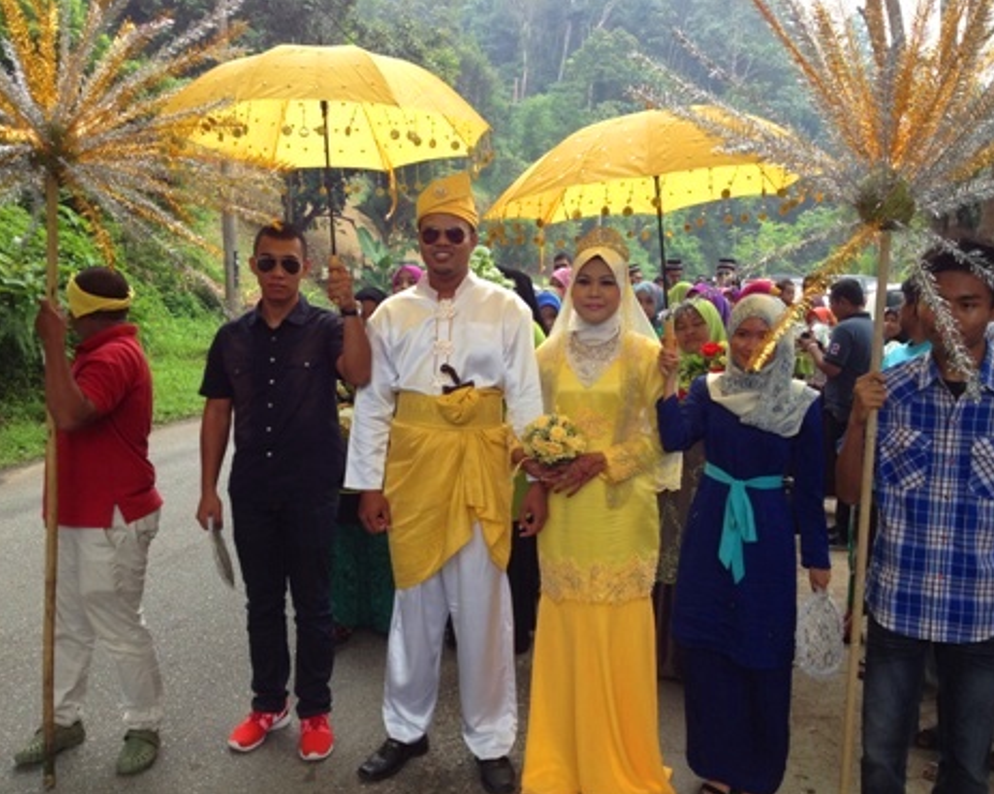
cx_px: 497
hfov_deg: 49.1
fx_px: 1088
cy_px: 399
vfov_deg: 40.1
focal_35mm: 37
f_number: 2.4
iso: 50
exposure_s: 1/253
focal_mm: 4.28
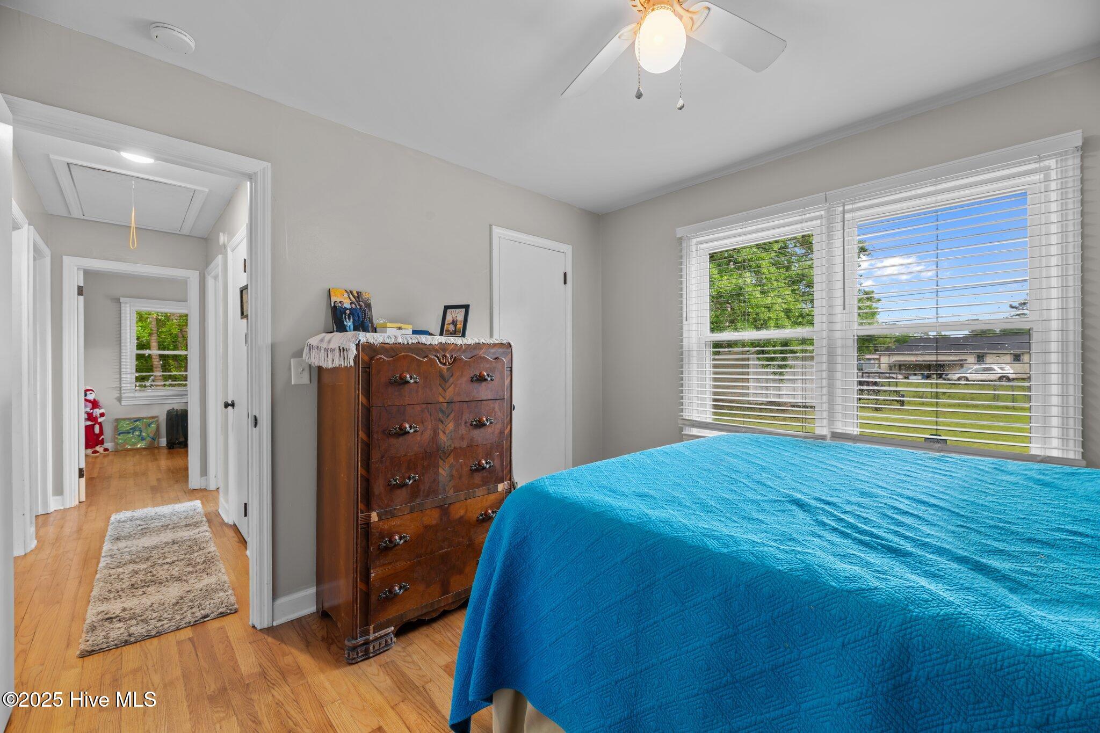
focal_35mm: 14
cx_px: 550
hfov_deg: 104.3
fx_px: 428
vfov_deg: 81.2
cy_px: 366
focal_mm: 14
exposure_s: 3
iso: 100
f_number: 9
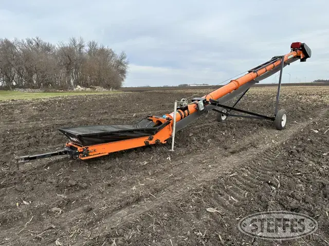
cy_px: 123
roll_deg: +1.1
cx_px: 164
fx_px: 228
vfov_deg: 56.8
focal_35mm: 24
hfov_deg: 71.6
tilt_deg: -10.5
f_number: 1.78
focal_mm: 6.86
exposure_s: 1/2353
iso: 80
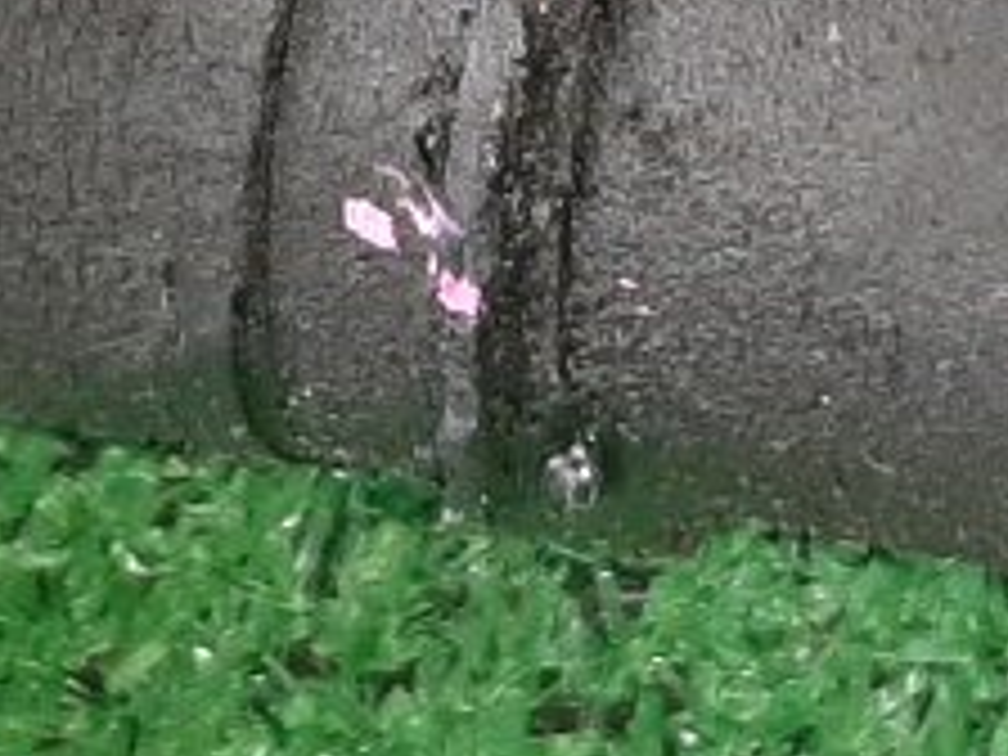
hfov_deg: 11.8
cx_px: 176
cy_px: -9
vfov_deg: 8.8
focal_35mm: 167
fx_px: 4863
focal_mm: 3.93
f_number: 1.7
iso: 149
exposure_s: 1/50
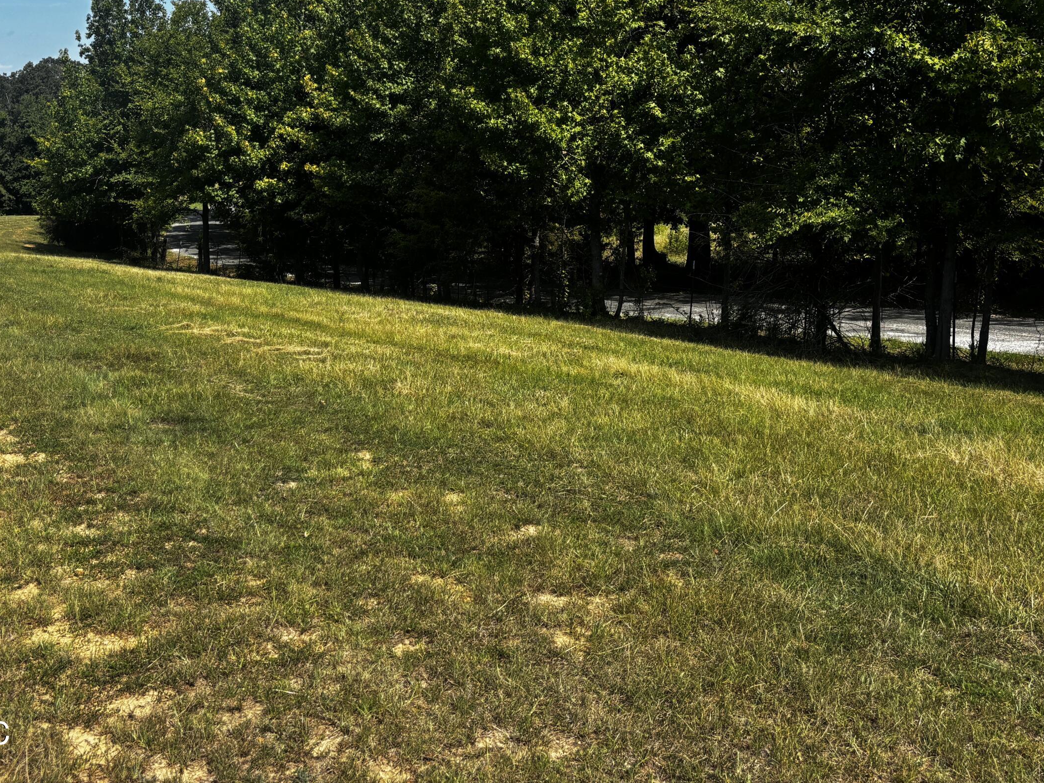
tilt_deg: -6.6
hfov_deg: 49.9
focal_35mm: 37
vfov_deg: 38.0
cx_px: 423
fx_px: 1116
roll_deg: +0.5
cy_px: 227
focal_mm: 5.96
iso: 50
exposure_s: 1/2105
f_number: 1.6
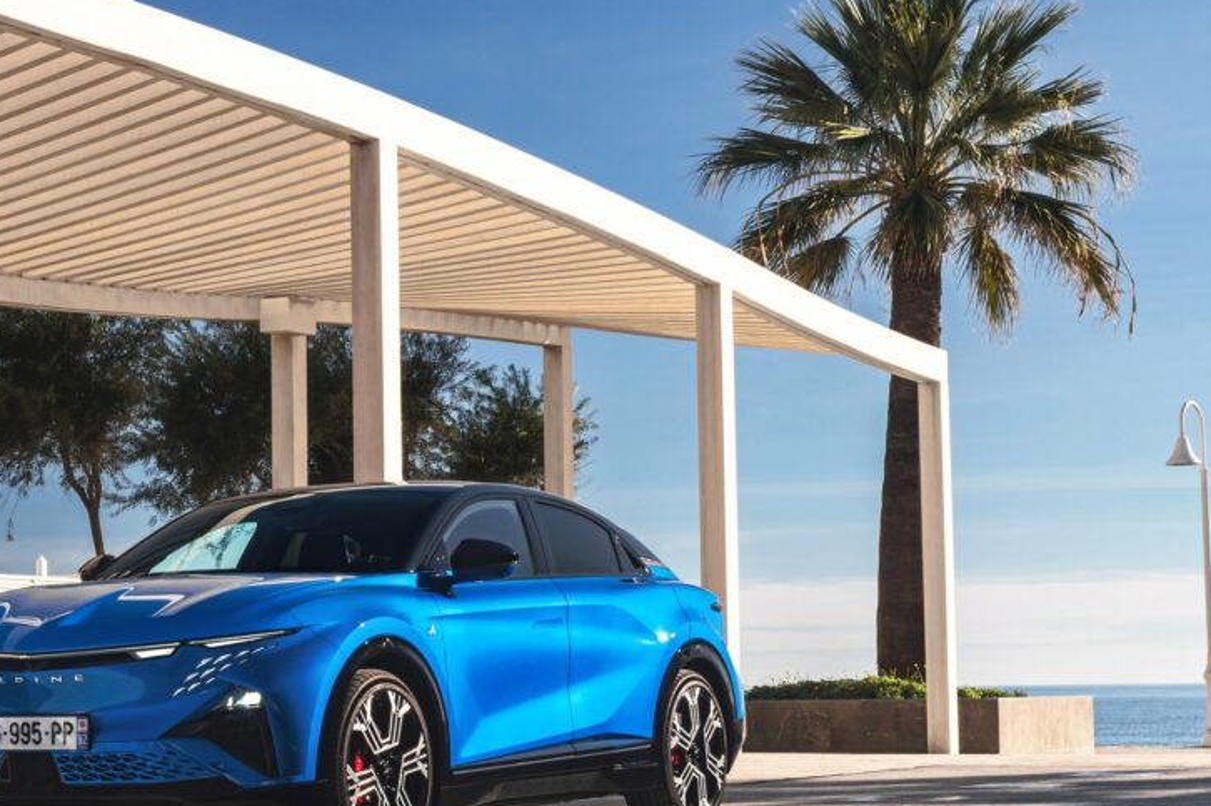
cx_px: 445
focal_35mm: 79
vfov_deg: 17.2
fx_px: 2656
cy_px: 480
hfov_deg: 25.6
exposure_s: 1/15
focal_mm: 56
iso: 100
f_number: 10
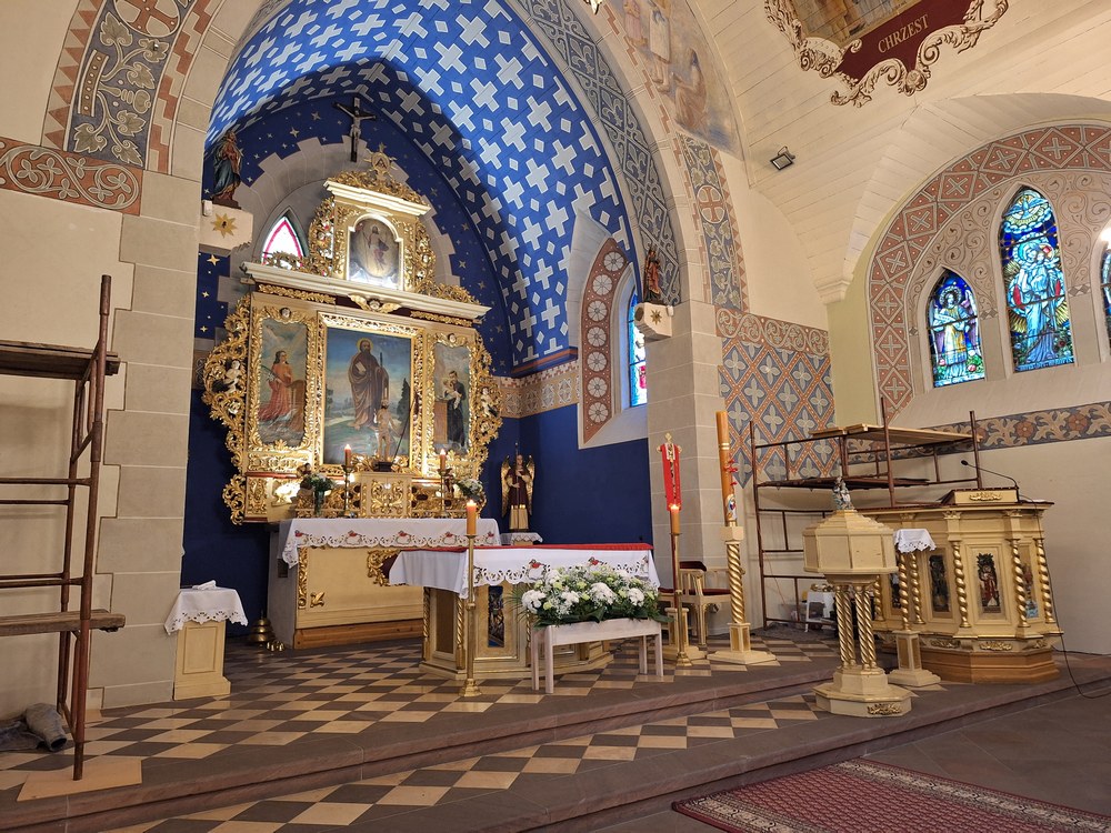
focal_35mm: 23
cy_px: 416
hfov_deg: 73.9
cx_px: 556
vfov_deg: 58.9
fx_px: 738
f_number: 1.8
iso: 320
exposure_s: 1/25
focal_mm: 5.54
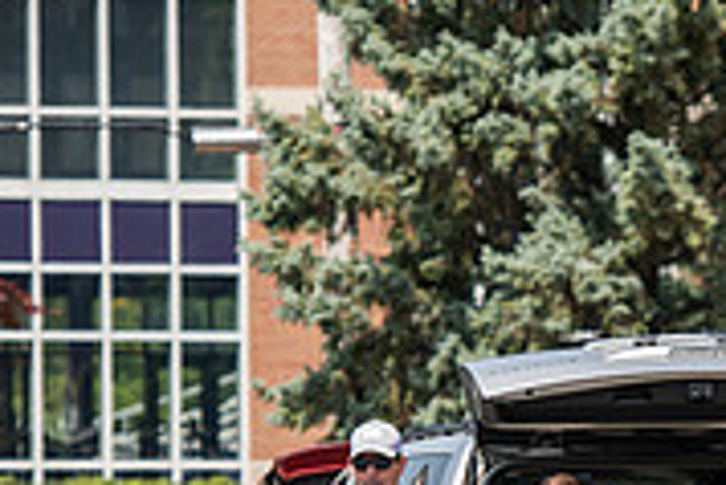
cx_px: 726
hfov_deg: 4.5
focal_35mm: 457
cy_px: 670
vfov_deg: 3.0
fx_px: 9223
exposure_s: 1/500
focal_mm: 140
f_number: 3.5
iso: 64
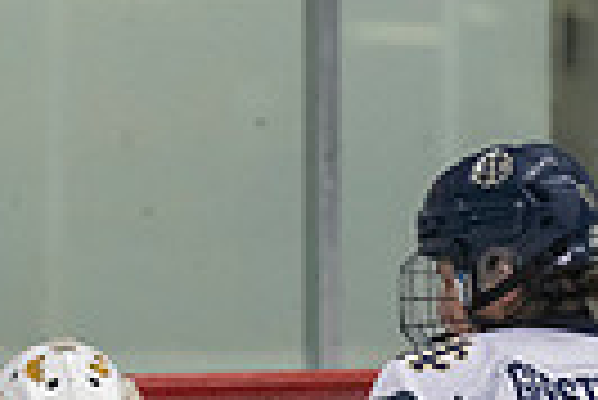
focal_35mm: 711
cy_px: 877
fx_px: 11823
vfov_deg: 1.9
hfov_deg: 2.9
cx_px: 529
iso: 2000
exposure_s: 1/640
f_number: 3.2
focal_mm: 105
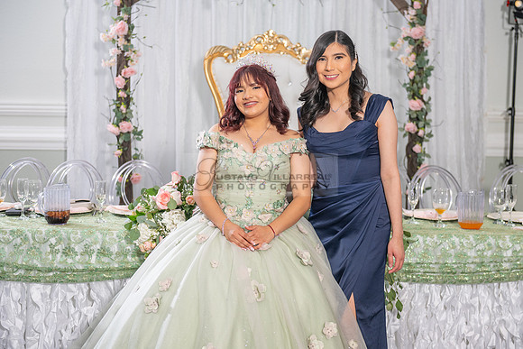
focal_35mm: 60
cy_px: 174
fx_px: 872
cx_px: 262
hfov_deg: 33.4
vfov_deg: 22.6
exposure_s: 1/160
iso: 400
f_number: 3.5
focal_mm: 60
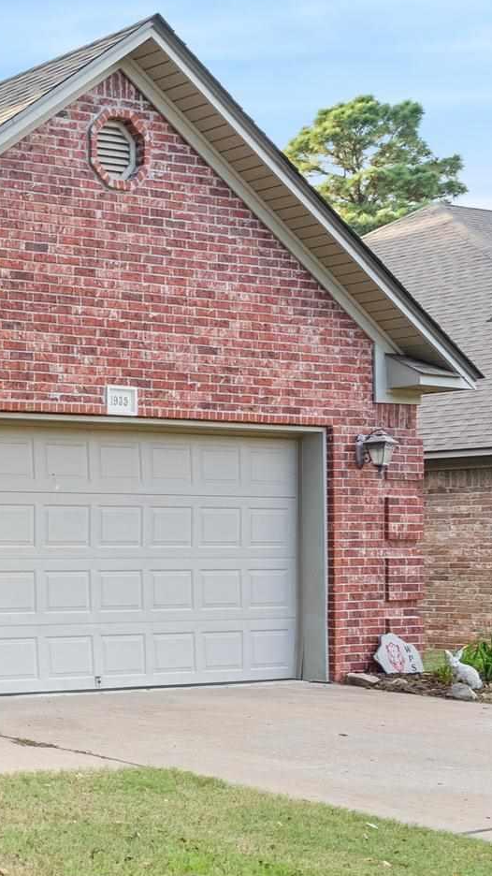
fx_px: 1332
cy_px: 542
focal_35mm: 57
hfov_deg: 15.0
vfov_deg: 36.2
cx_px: -608
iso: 2500
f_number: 9
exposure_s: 1/125
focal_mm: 20.5
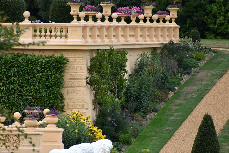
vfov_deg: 2.3
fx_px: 3830
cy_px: 92
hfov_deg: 3.4
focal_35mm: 602
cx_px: 90
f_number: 8
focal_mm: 300
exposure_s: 1/1000
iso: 800
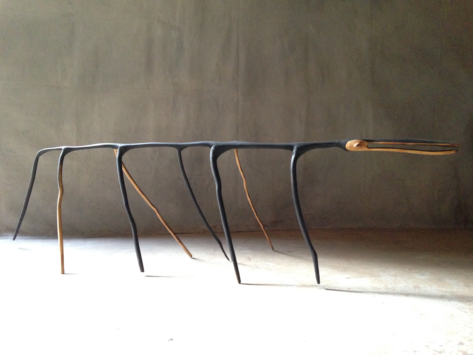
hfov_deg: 55.4
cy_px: 178
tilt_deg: -6.4
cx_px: 236
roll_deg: +1.0
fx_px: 451
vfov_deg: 42.9
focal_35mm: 33
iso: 400
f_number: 2.4
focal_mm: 4.12
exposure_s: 1/15
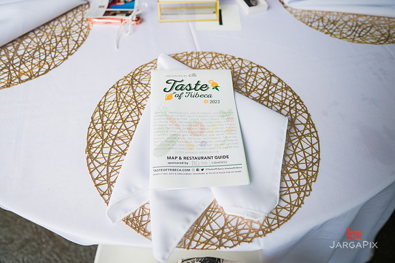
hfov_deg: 67.4
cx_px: 198
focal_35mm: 27
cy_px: 132
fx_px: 296
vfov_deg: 47.9
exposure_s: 1/640
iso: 400
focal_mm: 27
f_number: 3.2
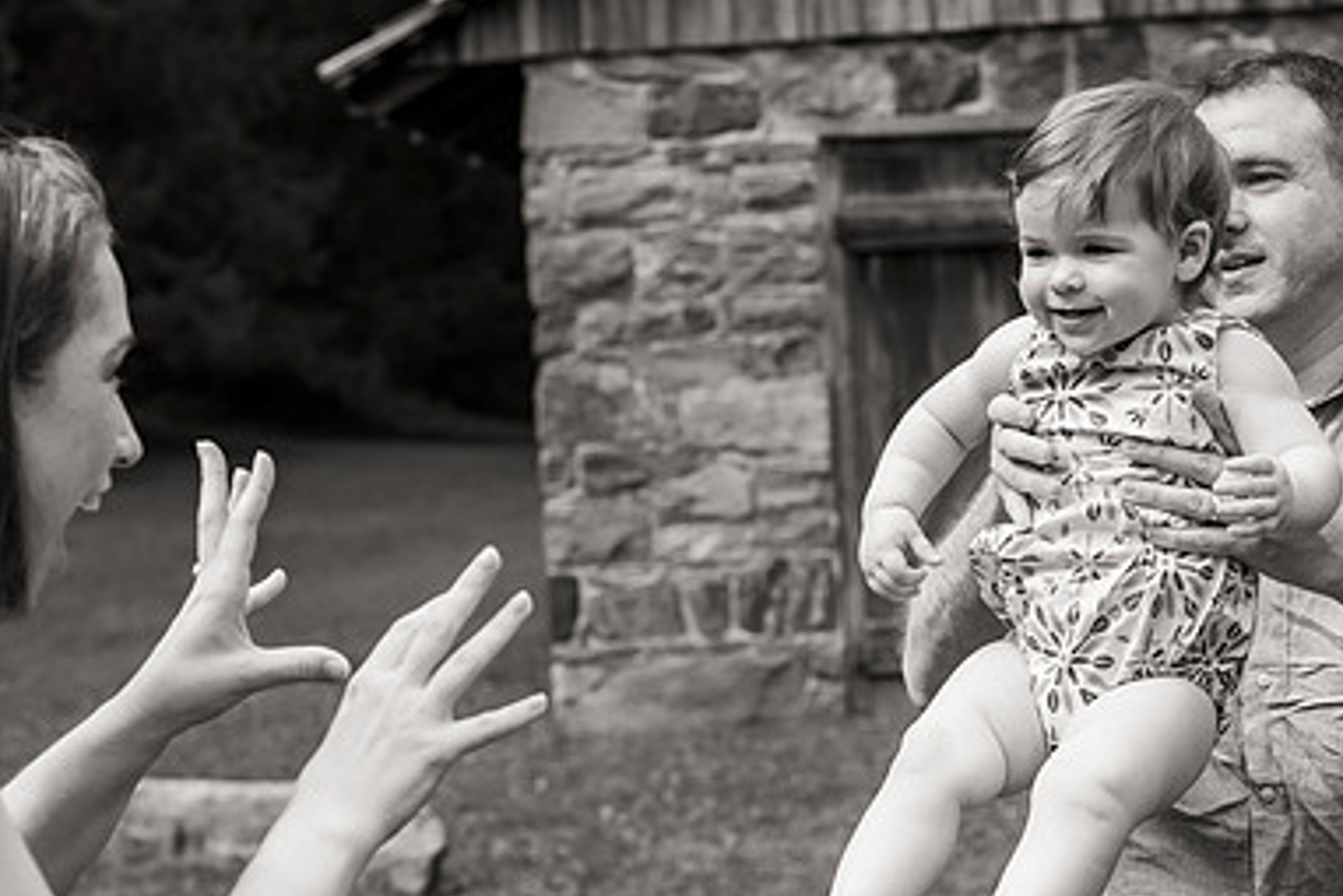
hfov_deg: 26.6
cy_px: 437
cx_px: 724
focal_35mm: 76
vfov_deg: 18.0
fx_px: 2836
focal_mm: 50
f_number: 4
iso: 400
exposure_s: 1/1600
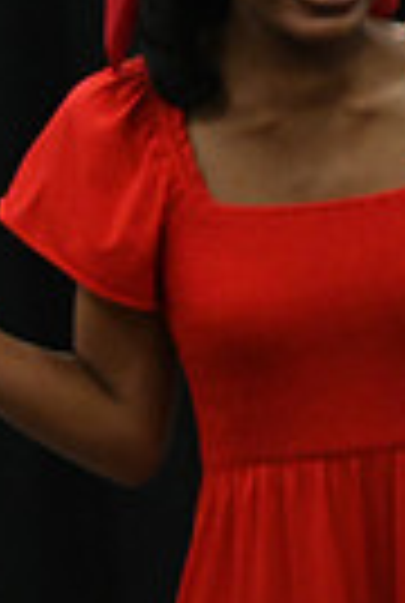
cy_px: -130
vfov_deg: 1.5
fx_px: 23183
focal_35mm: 1381
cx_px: -814
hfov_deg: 1.0
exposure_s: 1/250
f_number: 6.3
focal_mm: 320
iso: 8000
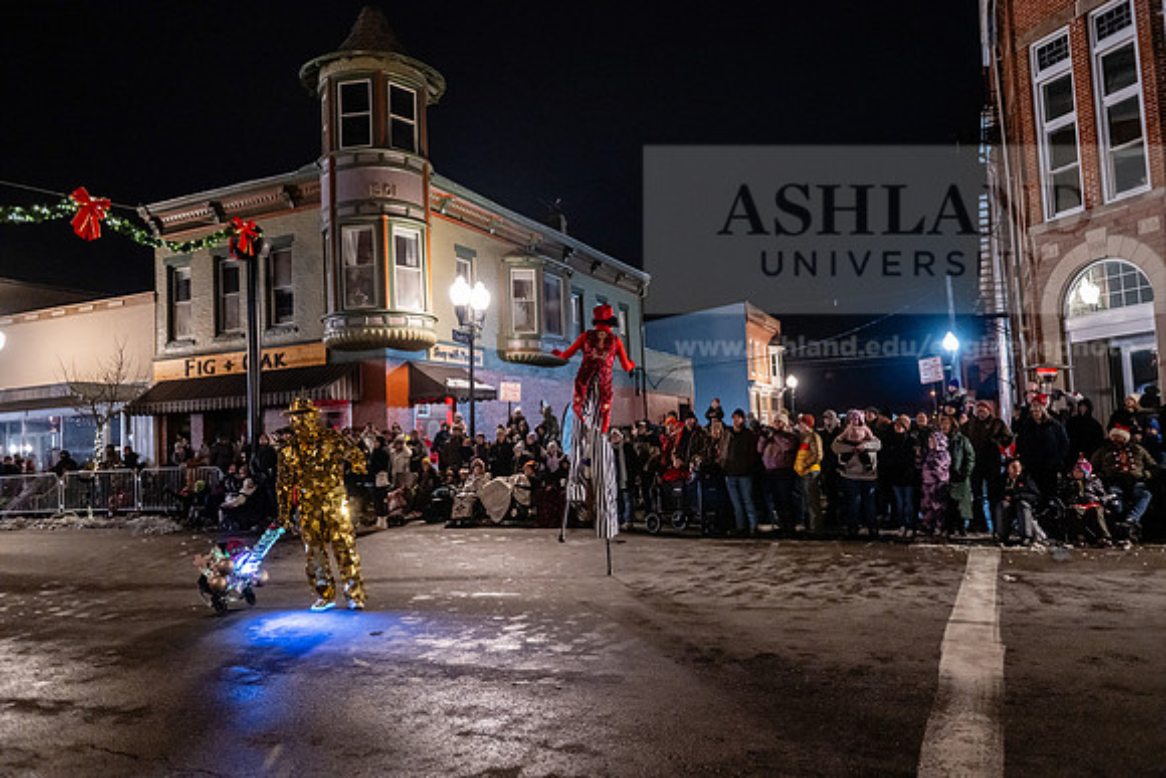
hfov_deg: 67.4
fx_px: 875
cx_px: 583
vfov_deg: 48.0
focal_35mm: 27
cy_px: 389
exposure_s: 1/160
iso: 5000
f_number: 2.8
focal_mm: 27
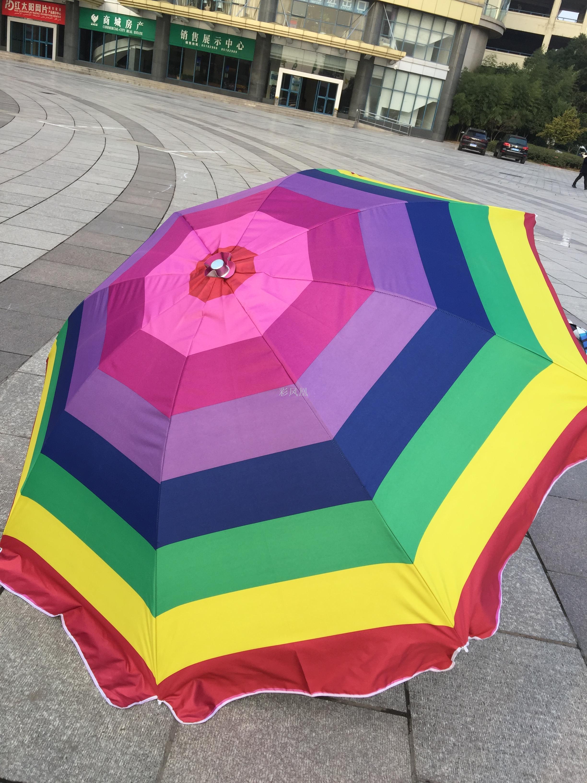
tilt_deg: -22.8
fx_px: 656
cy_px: 392
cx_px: 294
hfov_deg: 48.2
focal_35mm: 29
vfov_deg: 61.7
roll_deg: -10.6
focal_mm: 4.15
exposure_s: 1/262
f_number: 2.2
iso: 32
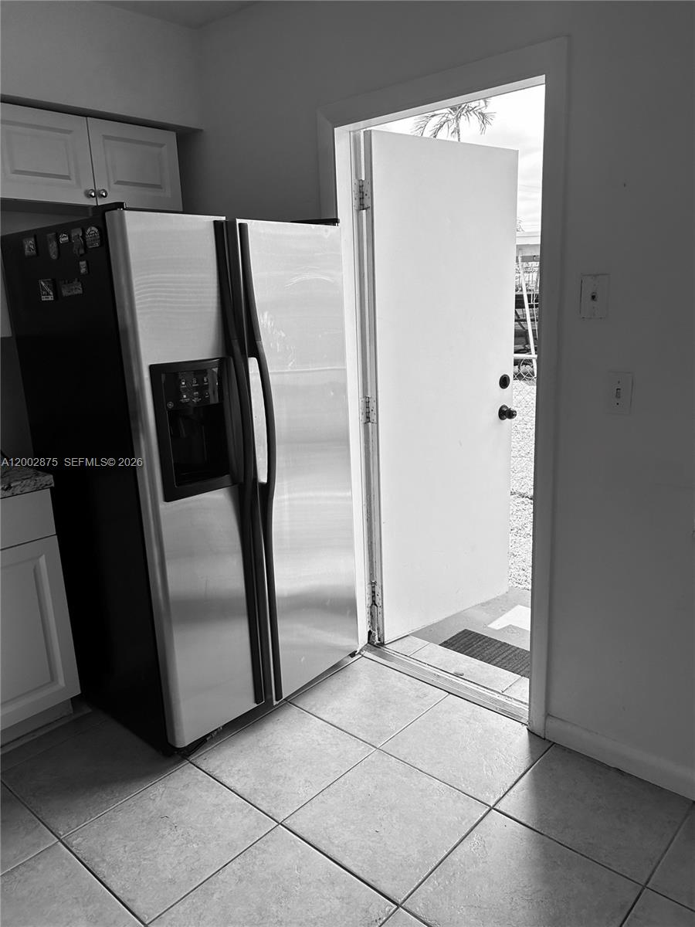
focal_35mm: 26
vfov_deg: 67.3
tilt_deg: -12.1
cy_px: 464
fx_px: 696
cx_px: 348
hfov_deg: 53.1
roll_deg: +1.2
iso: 50
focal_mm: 5.7
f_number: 1.5
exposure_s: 1/733
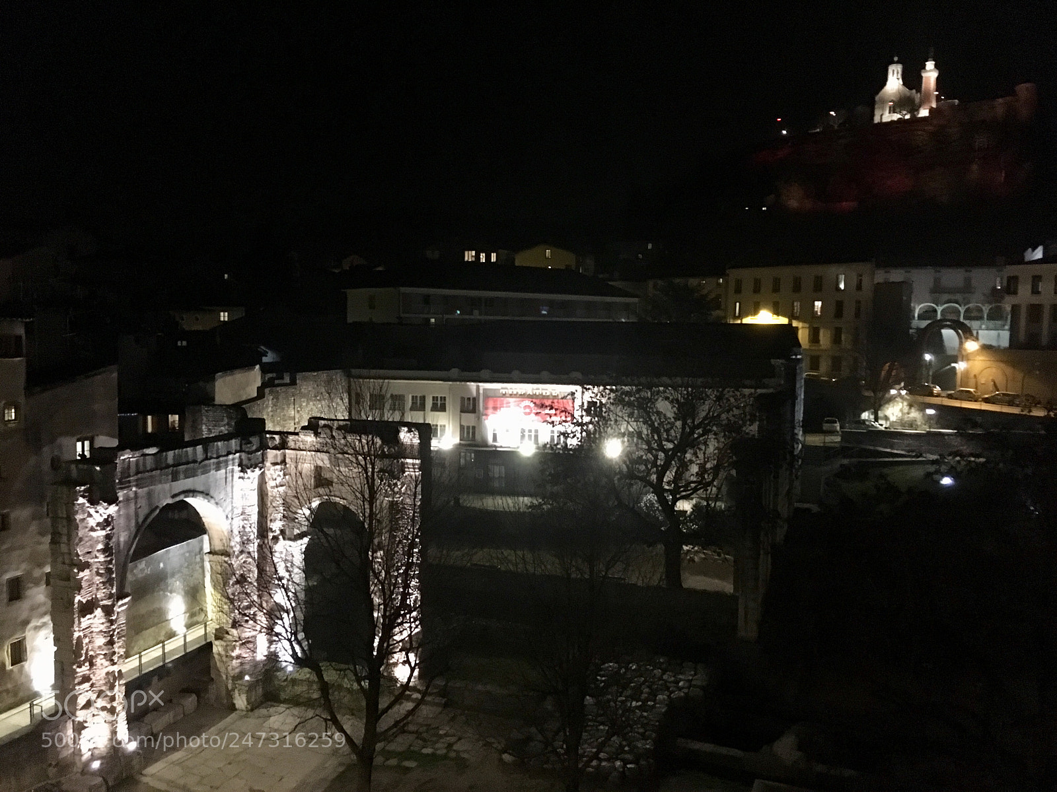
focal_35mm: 29
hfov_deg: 61.7
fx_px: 886
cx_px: 528
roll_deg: -1.8
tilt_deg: -4.4
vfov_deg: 48.2
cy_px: 396
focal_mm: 4.15
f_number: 2.2
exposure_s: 1/17
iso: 1000
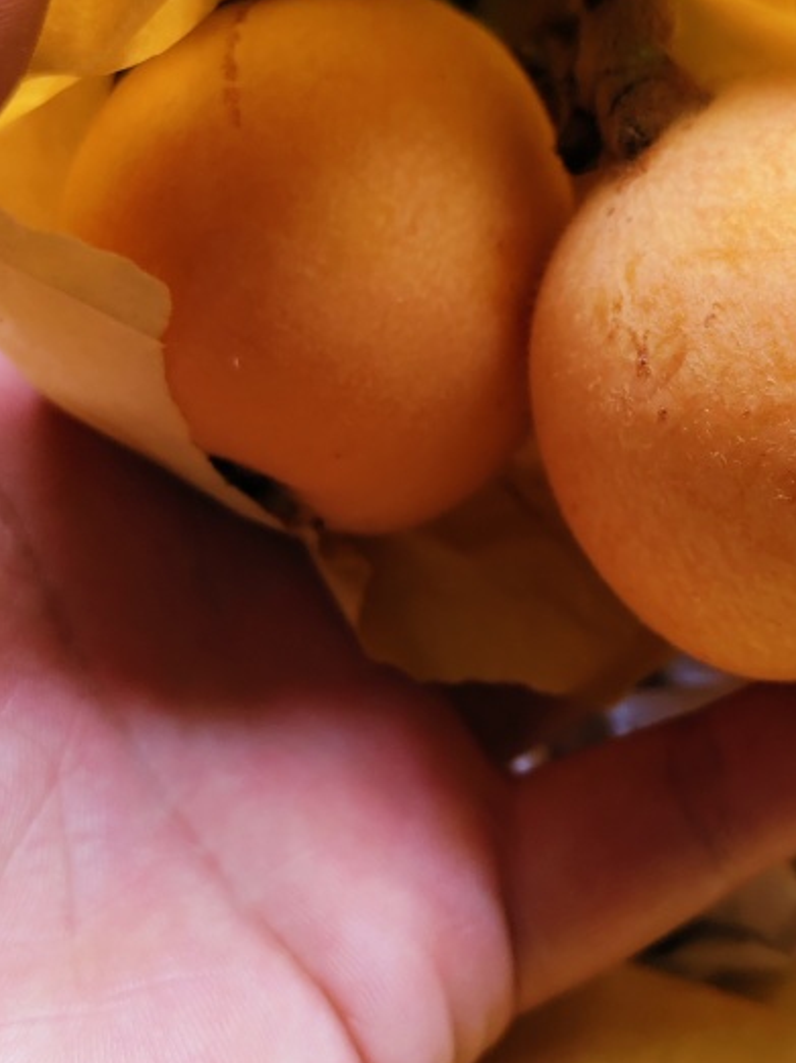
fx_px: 1442
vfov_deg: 40.4
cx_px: 635
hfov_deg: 30.1
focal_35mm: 47
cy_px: 480
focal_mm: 5.56
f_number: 1.88
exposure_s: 1/100
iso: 368
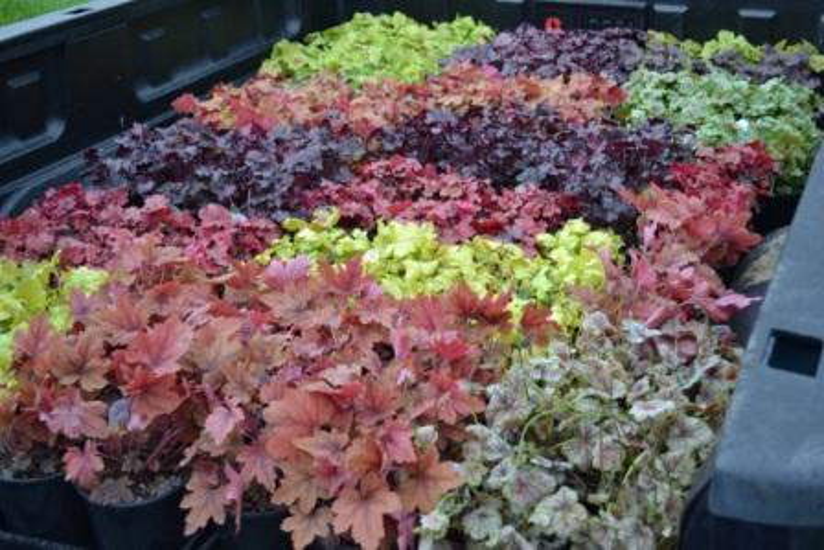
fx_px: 1099
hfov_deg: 41.1
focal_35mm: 48
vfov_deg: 28.1
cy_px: 275
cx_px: 412
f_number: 4.8
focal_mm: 32
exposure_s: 1/60
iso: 400
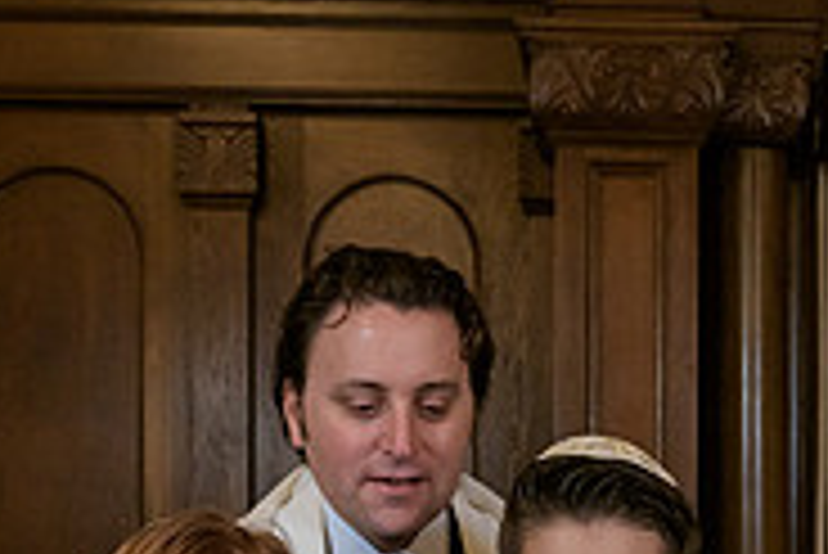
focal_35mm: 82
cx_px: 729
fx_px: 1887
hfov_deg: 24.1
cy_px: 660
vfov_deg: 16.0
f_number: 5.6
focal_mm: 26
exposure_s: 1/125
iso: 1600
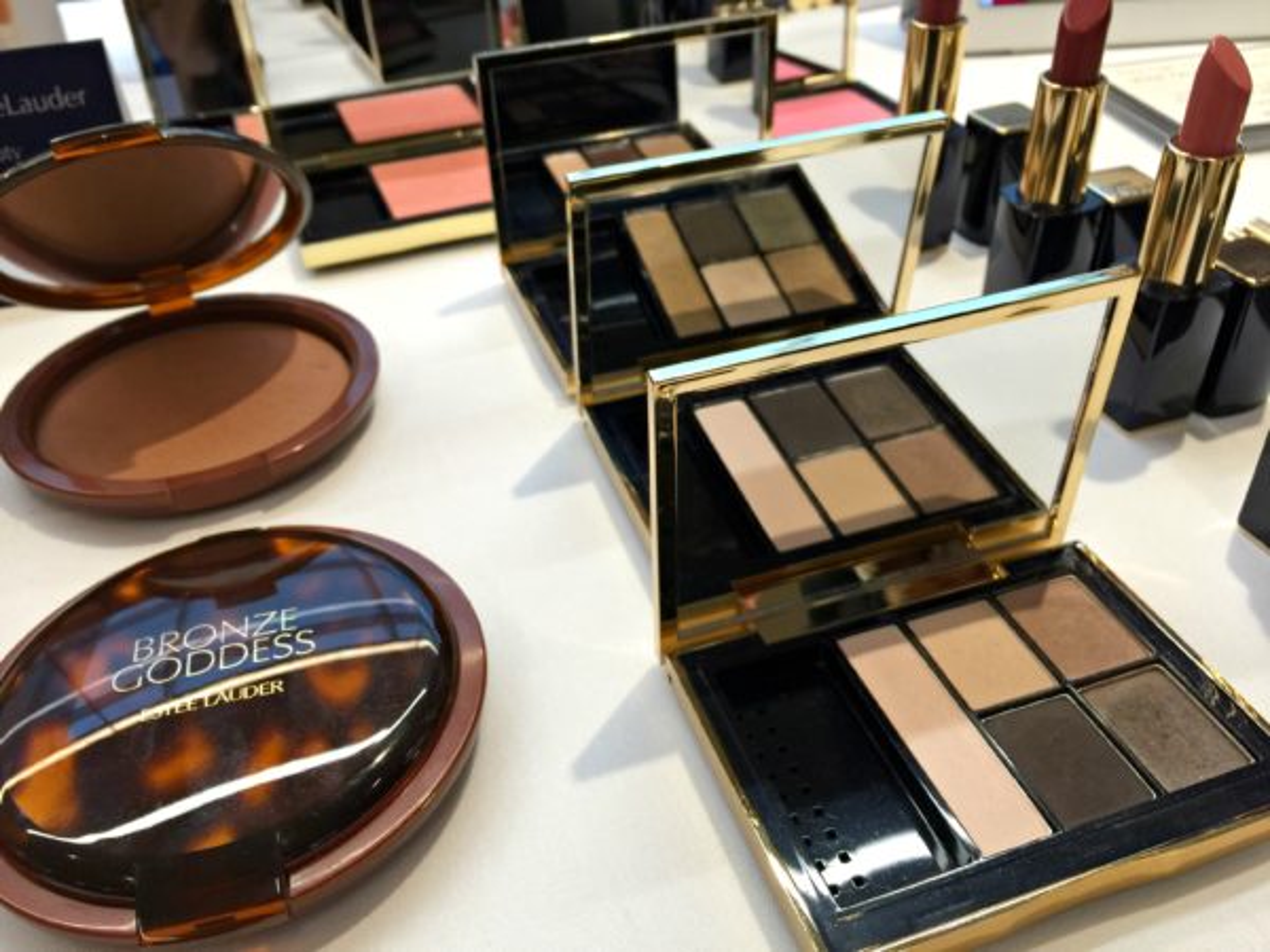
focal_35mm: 29
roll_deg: +4.3
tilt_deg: -37.2
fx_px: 1064
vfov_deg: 48.2
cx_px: 635
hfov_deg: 61.7
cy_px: 476
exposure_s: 1/33
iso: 50
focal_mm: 4.15
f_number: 2.2
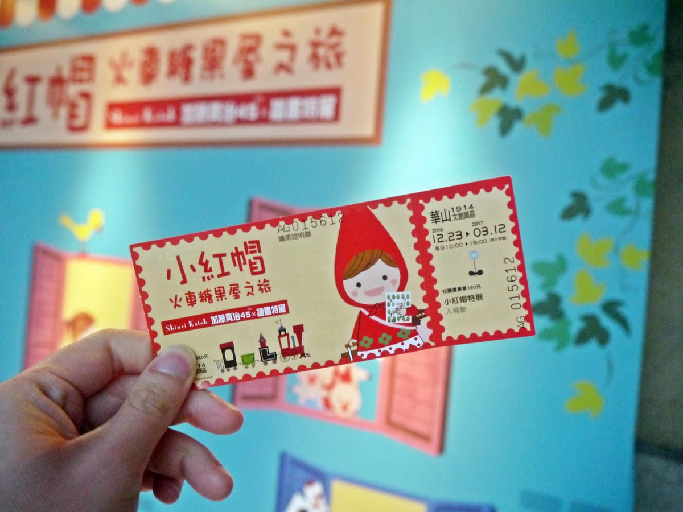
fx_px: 552
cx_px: 342
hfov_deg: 63.4
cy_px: 256
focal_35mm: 28
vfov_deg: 49.7
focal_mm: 14
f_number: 3.5
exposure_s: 1/60
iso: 1600
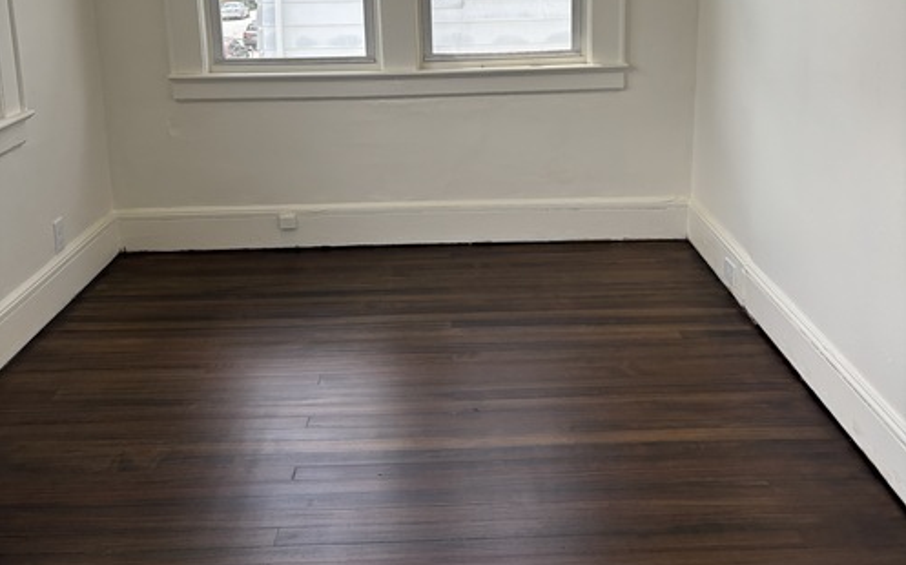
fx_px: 913
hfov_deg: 52.8
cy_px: 116
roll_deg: +0.8
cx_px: 452
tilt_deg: -9.9
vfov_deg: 33.4
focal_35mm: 37
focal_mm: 5.96
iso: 50
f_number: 1.6
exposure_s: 1/622
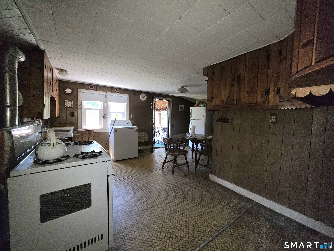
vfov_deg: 89.9
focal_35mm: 13
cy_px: 126
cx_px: 167
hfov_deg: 106.2
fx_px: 125
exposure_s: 1/60.2
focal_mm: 2.2
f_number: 1.9
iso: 64
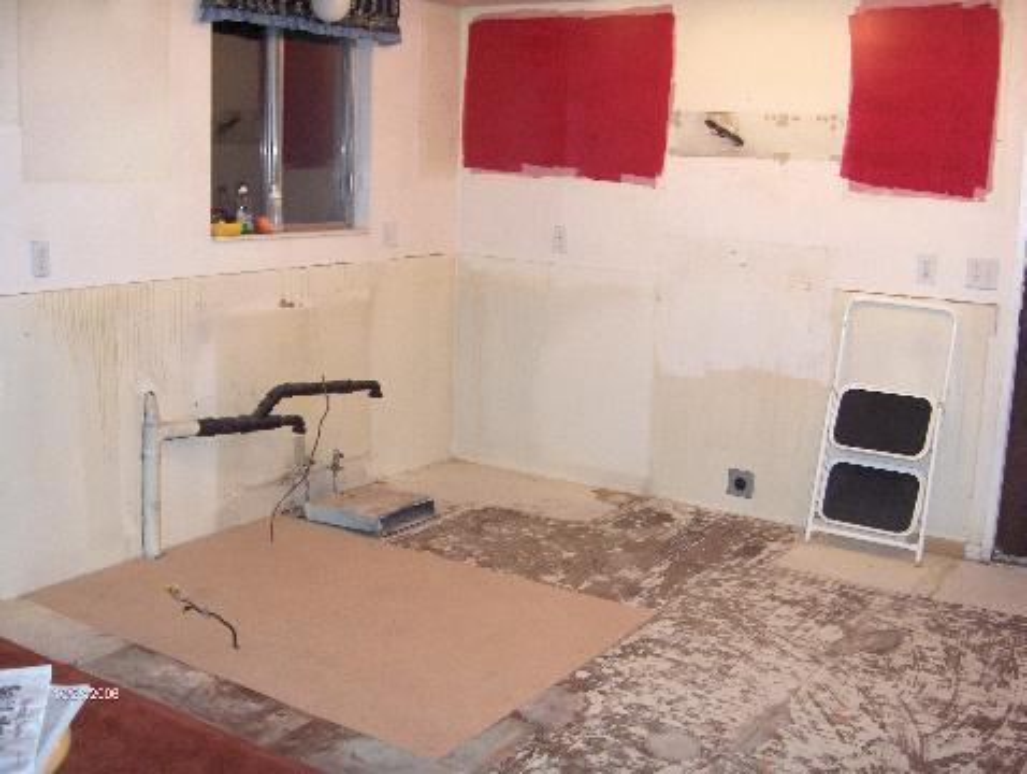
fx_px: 1159
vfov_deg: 36.9
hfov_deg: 47.8
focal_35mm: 39
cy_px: 387
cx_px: 514
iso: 100
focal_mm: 8
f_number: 2.8
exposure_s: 1/60
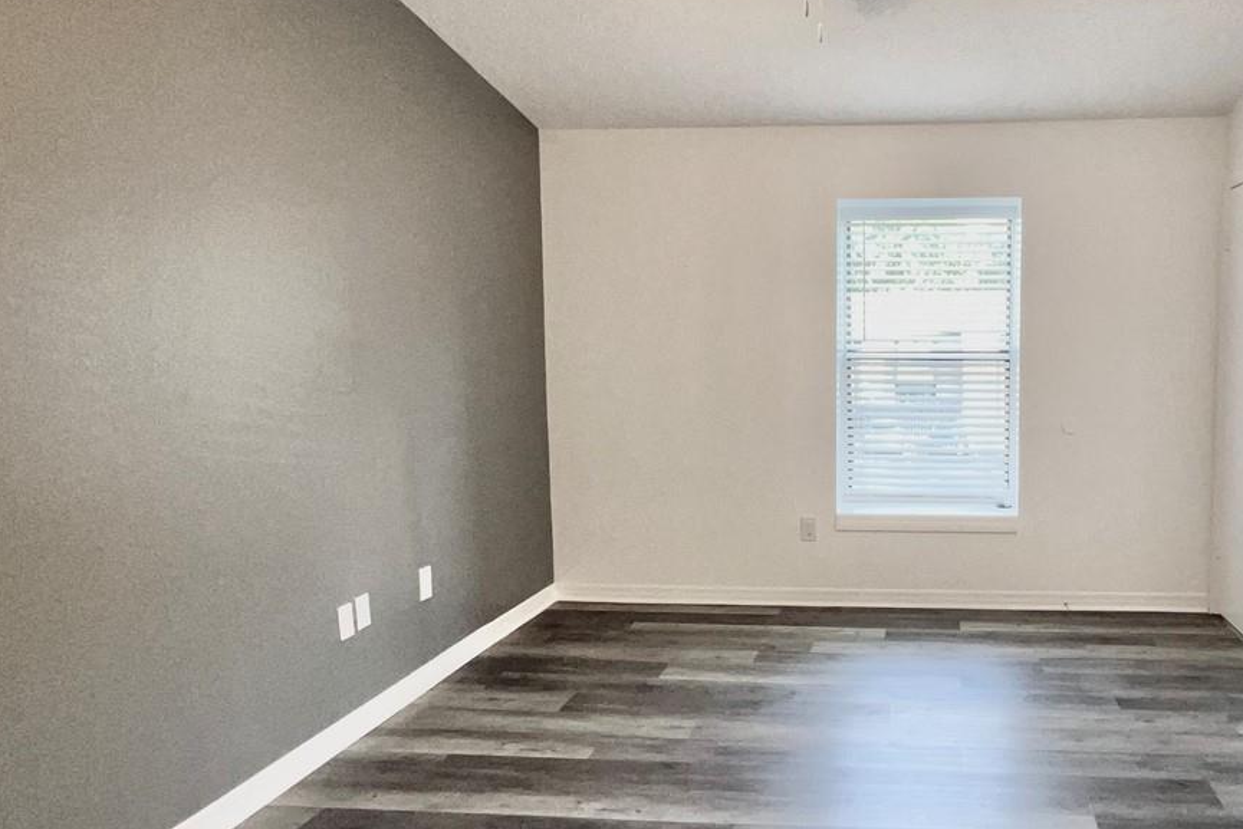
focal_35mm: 25
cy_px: 428
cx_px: 865
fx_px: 863
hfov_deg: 68.7
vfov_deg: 51.3
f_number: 1.8
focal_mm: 1.57
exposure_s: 1/120
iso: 125
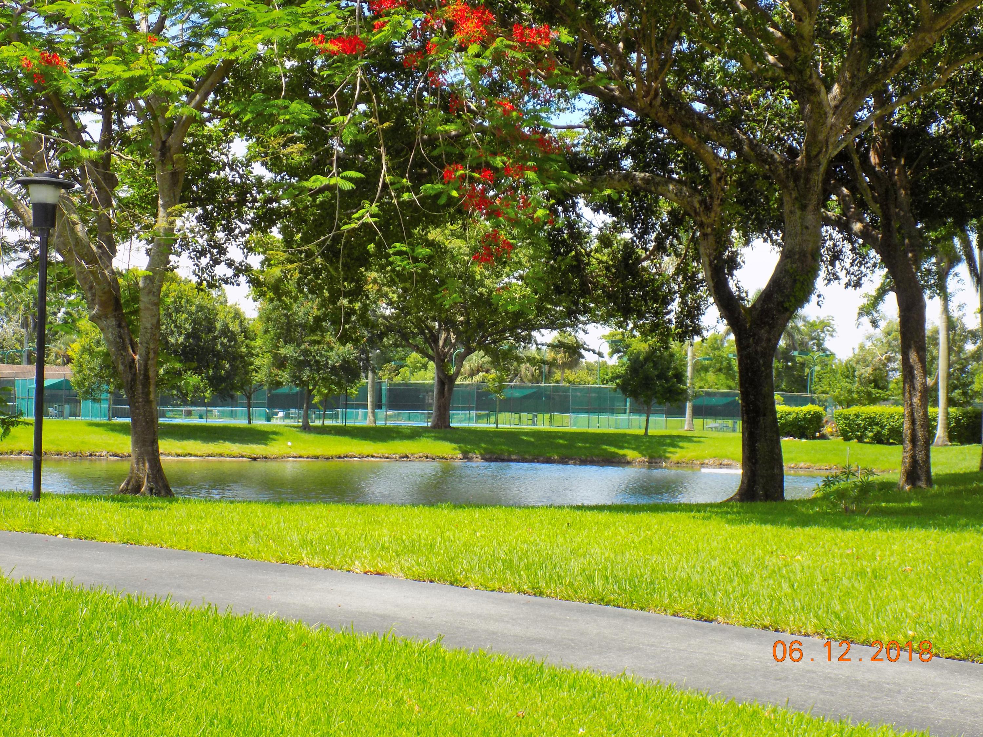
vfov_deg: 24.8
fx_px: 1675
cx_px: 492
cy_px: 368
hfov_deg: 32.7
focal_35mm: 59
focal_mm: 10.5
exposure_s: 1/320
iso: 80
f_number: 4
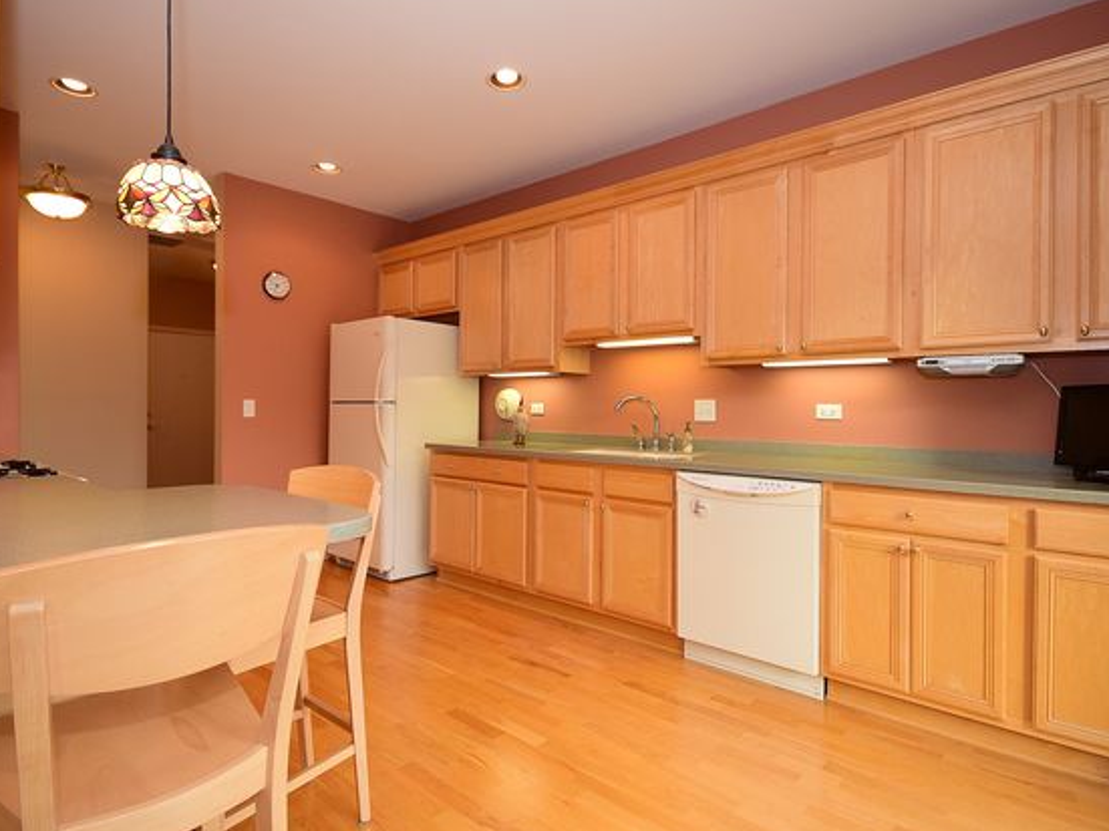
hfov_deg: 83.8
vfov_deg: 67.9
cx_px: 533
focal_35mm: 19
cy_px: 411
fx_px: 618
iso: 800
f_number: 7.1
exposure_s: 1/60
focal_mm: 11.5
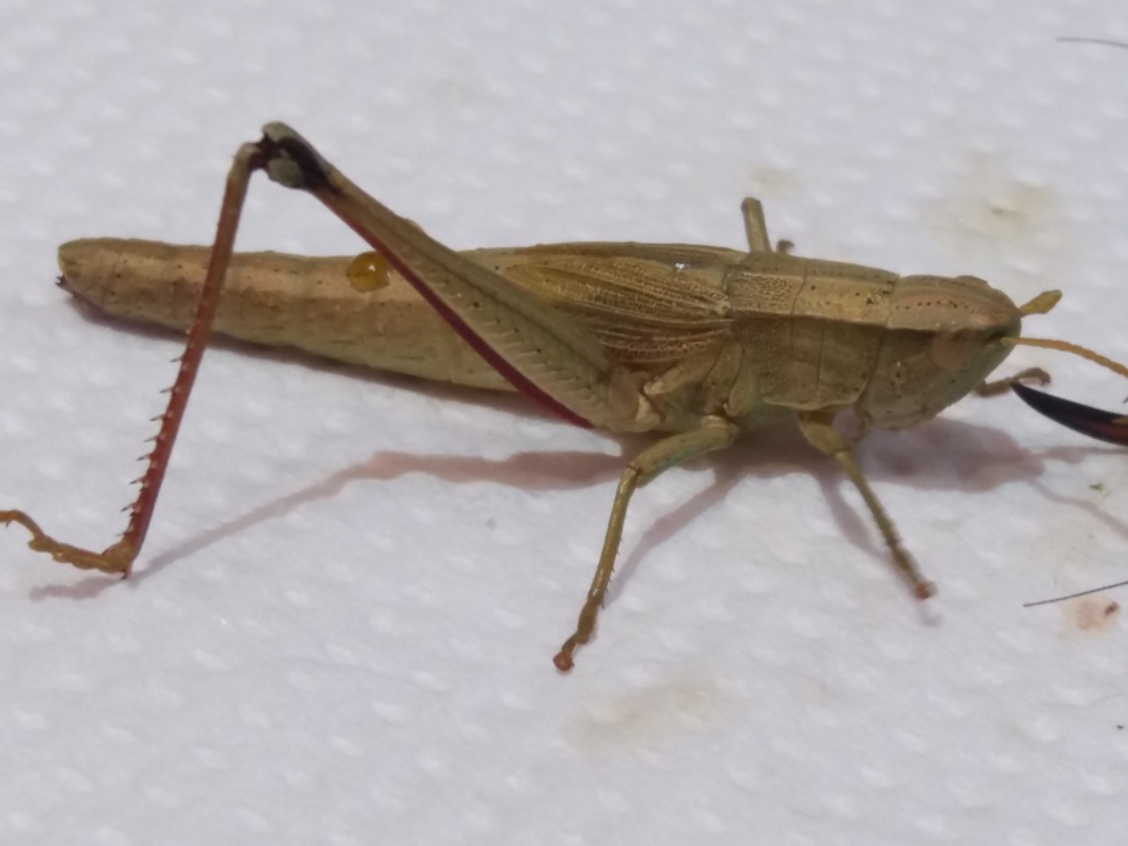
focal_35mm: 28
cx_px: 564
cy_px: 423
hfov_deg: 63.4
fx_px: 913
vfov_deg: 49.8
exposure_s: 1/30
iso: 80
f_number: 1.9
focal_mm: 3.7
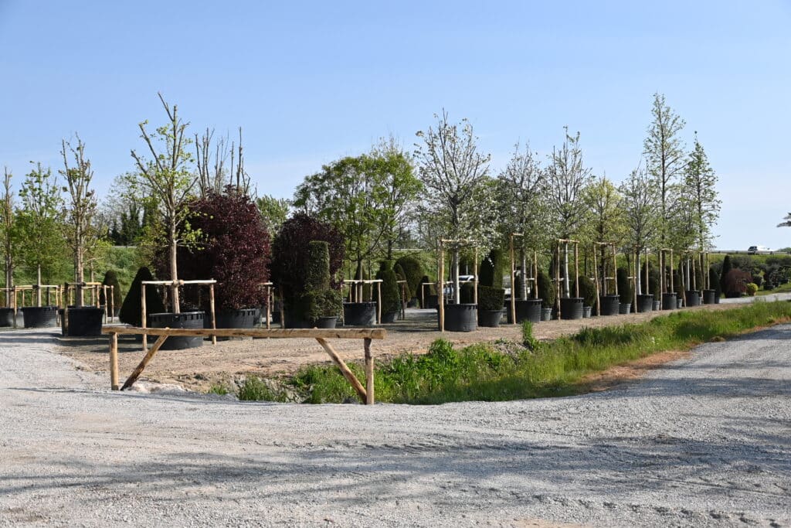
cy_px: 264
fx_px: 857
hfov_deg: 49.5
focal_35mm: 39
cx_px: 396
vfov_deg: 34.2
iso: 160
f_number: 4
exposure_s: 1/1250
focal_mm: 26
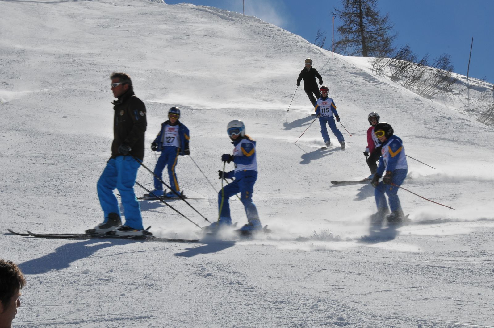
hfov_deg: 19.5
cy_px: 164
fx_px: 1439
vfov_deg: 13.0
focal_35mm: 105
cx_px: 247
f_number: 25
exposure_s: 1/250
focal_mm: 70
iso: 200
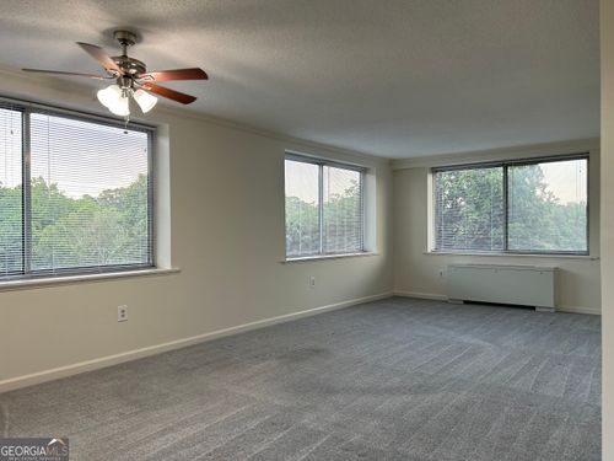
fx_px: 461
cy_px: 230
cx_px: 307
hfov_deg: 67.3
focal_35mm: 26
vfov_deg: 53.1
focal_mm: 5.7
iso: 100
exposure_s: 1/120
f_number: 1.5
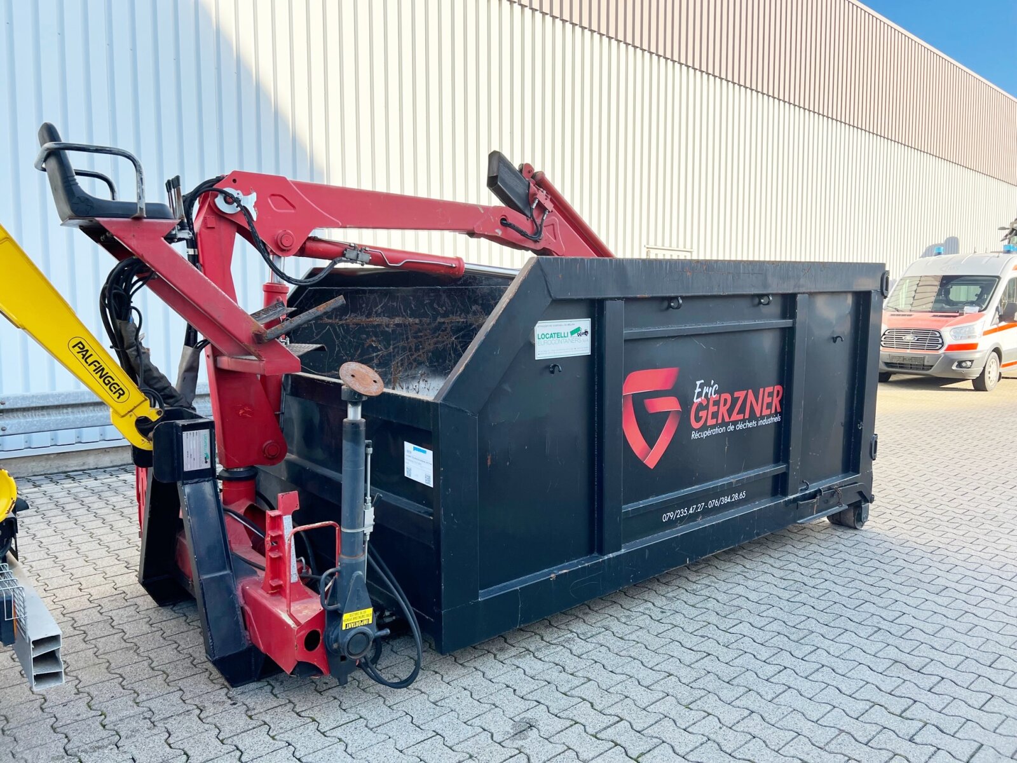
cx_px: 508
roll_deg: +0.4
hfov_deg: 67.3
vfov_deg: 53.1
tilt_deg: -4.5
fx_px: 764
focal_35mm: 26
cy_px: 382
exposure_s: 1/974
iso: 50
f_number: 1.5
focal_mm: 5.7
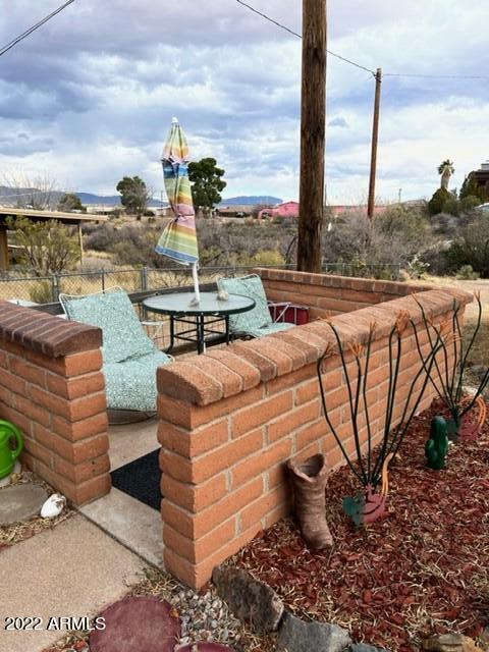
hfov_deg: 53.1
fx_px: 490
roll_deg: +0.2
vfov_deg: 67.3
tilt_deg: -10.6
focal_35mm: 26
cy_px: 326
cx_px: 244
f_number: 1.5
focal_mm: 5.7
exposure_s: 1/2208
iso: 50
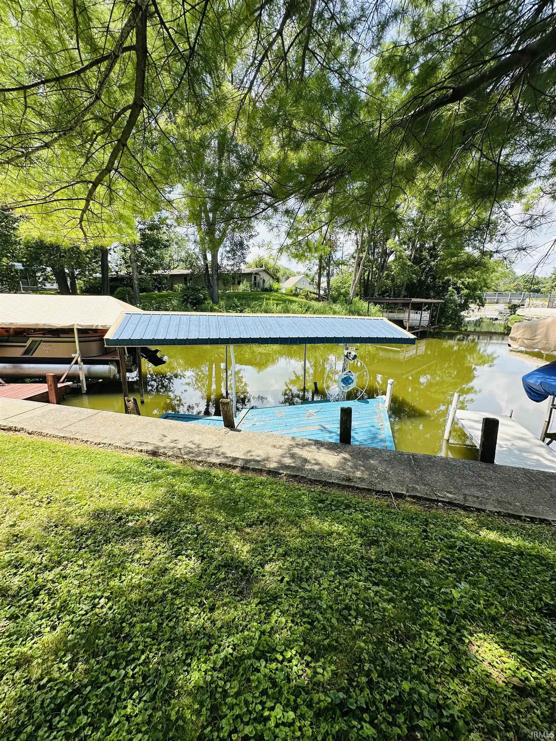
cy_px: 370
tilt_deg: -12.3
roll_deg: -1.7
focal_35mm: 14
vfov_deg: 102.1
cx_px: 278
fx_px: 300
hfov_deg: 85.7
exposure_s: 1/769
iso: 50
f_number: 2.2
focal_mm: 2.22
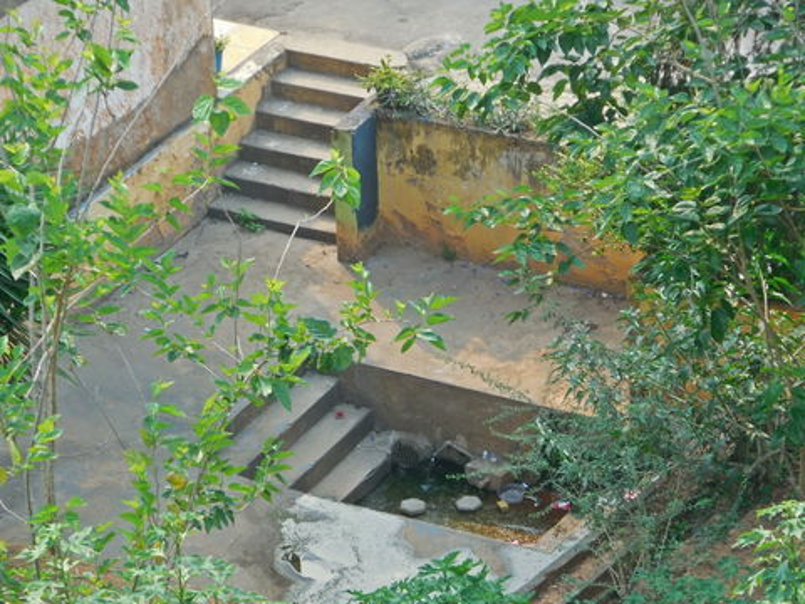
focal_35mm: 134
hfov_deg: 14.7
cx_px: 402
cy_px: 302
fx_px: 3116
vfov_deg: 11.1
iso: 140
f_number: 6.1
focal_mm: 23.9
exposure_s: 1/60
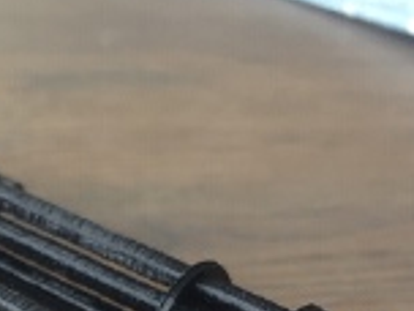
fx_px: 1220
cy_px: 330
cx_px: -97
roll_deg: -3.5
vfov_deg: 14.2
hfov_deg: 18.2
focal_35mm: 102
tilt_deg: -25.8
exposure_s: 1/33
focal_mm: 4.15
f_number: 2.2
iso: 50
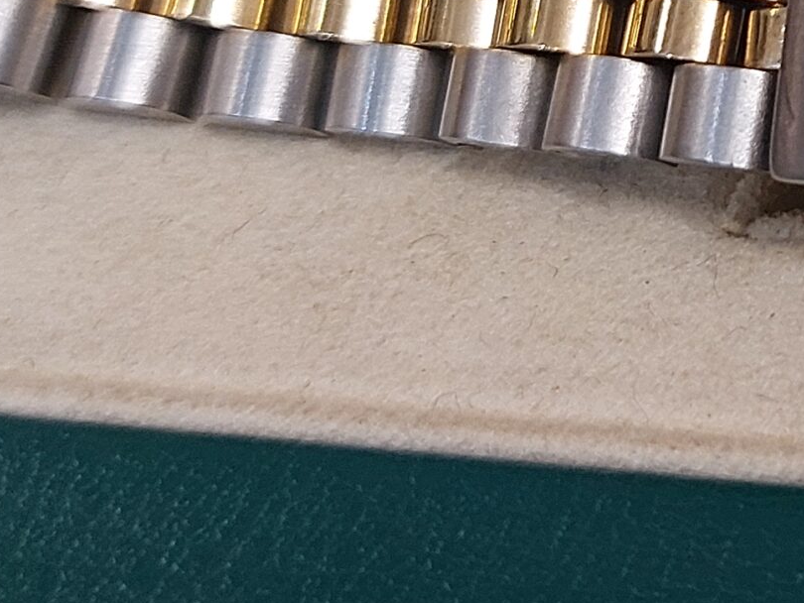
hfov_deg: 21.4
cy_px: -281
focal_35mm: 79
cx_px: 1147
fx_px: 1835
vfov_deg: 17.0
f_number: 1.8
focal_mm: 5.23
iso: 100
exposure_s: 1/50
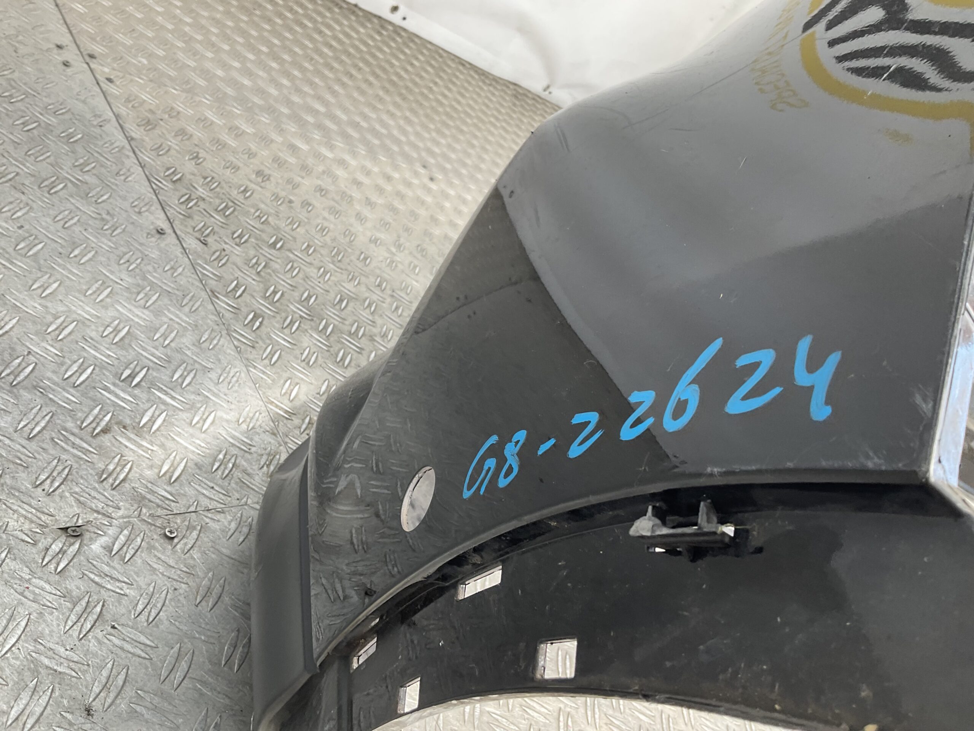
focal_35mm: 29
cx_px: 487
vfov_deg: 48.2
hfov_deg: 61.7
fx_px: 816
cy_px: 366
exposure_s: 1/120
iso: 20
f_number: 1.8
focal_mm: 3
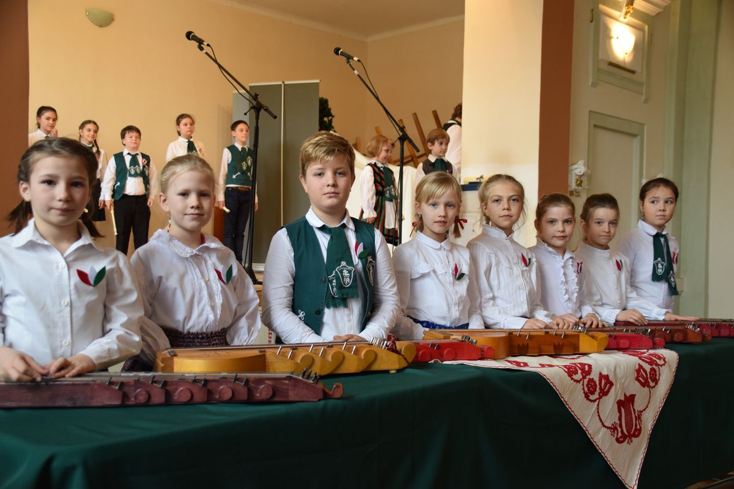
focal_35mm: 39
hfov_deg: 49.6
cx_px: 367
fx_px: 795
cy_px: 244
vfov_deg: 34.2
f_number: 5
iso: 800
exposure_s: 1/125
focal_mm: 26
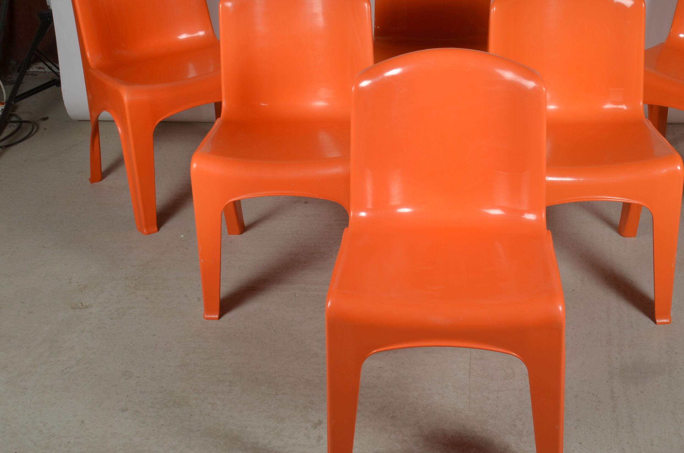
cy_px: 187
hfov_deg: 40.3
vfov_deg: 27.4
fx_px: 929
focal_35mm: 49
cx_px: 398
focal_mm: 22
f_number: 14
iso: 100
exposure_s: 1/125
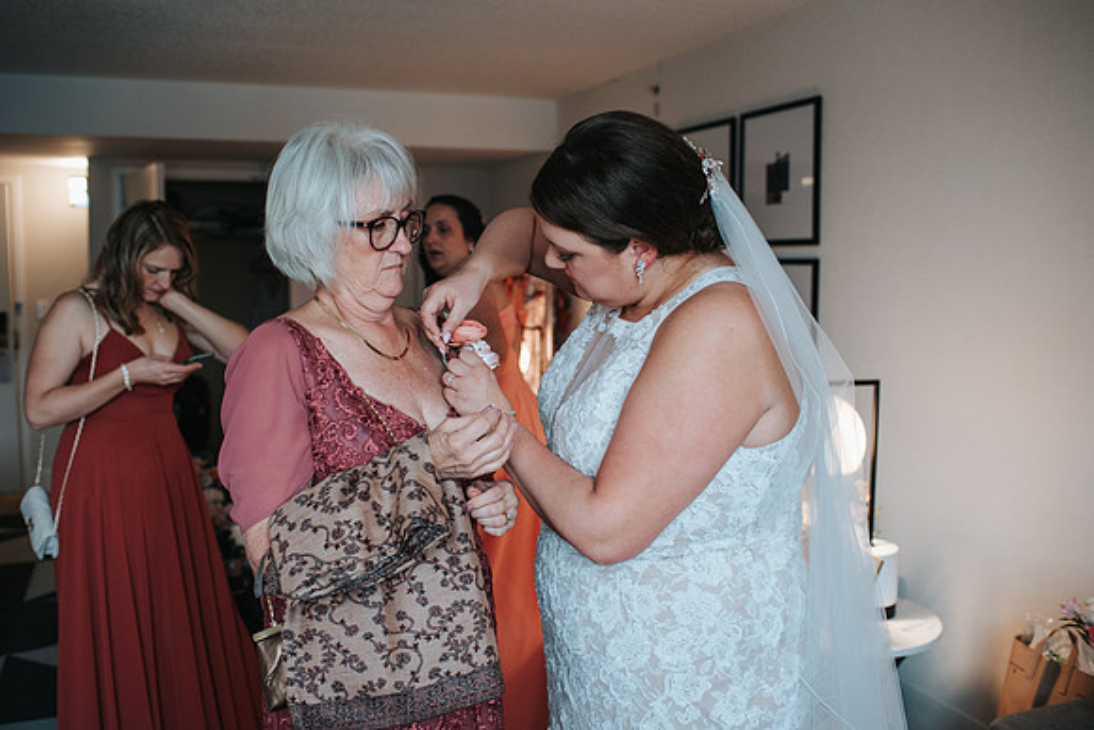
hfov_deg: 54.4
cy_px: 365
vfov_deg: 37.9
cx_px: 547
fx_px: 1064
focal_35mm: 35
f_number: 3.2
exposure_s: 1/250
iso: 1000
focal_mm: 35
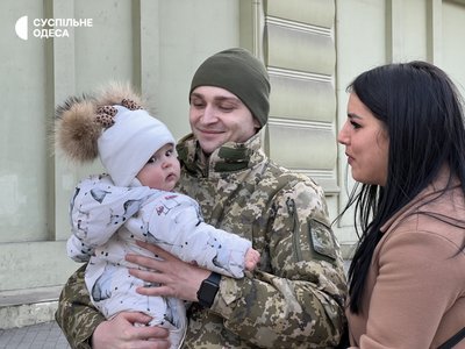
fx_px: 1034
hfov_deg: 25.3
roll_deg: +0.4
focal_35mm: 77
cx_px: 232
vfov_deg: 19.1
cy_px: 174
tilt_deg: +1.4
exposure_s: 1/99
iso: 32
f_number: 2.8
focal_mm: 9
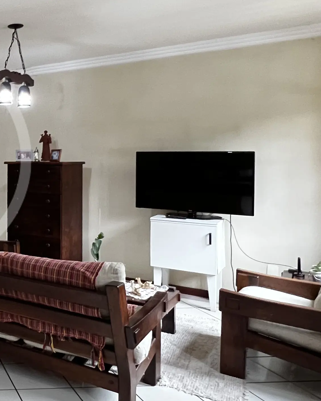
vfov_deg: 49.9
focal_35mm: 36
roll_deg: +0.7
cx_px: -80
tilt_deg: -0.5
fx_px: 427
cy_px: 159
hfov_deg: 32.6
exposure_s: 1/60
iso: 500
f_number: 1.8
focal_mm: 1.57
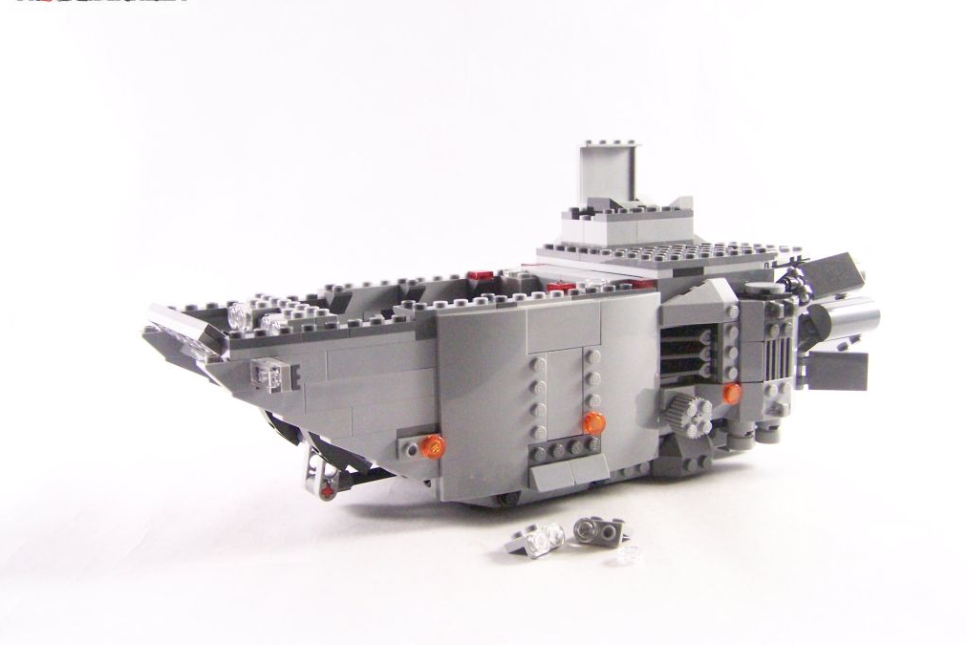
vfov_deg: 33.4
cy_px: 309
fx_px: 1075
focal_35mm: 40
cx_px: 486
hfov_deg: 48.5
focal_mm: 6.3
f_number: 3.2
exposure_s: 1/60
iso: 400
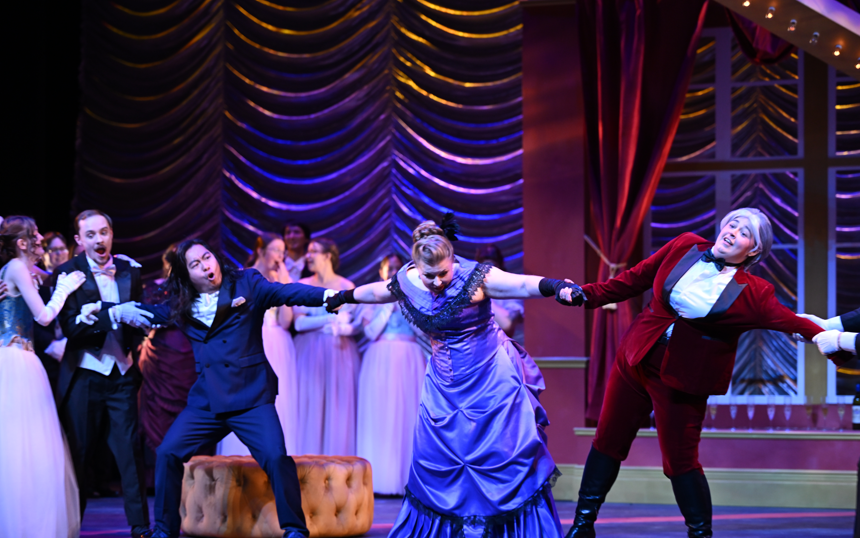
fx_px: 2883
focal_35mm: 123
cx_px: 432
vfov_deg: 10.6
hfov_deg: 17.0
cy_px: 287
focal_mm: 120
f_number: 2.8
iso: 1250
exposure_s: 1/160
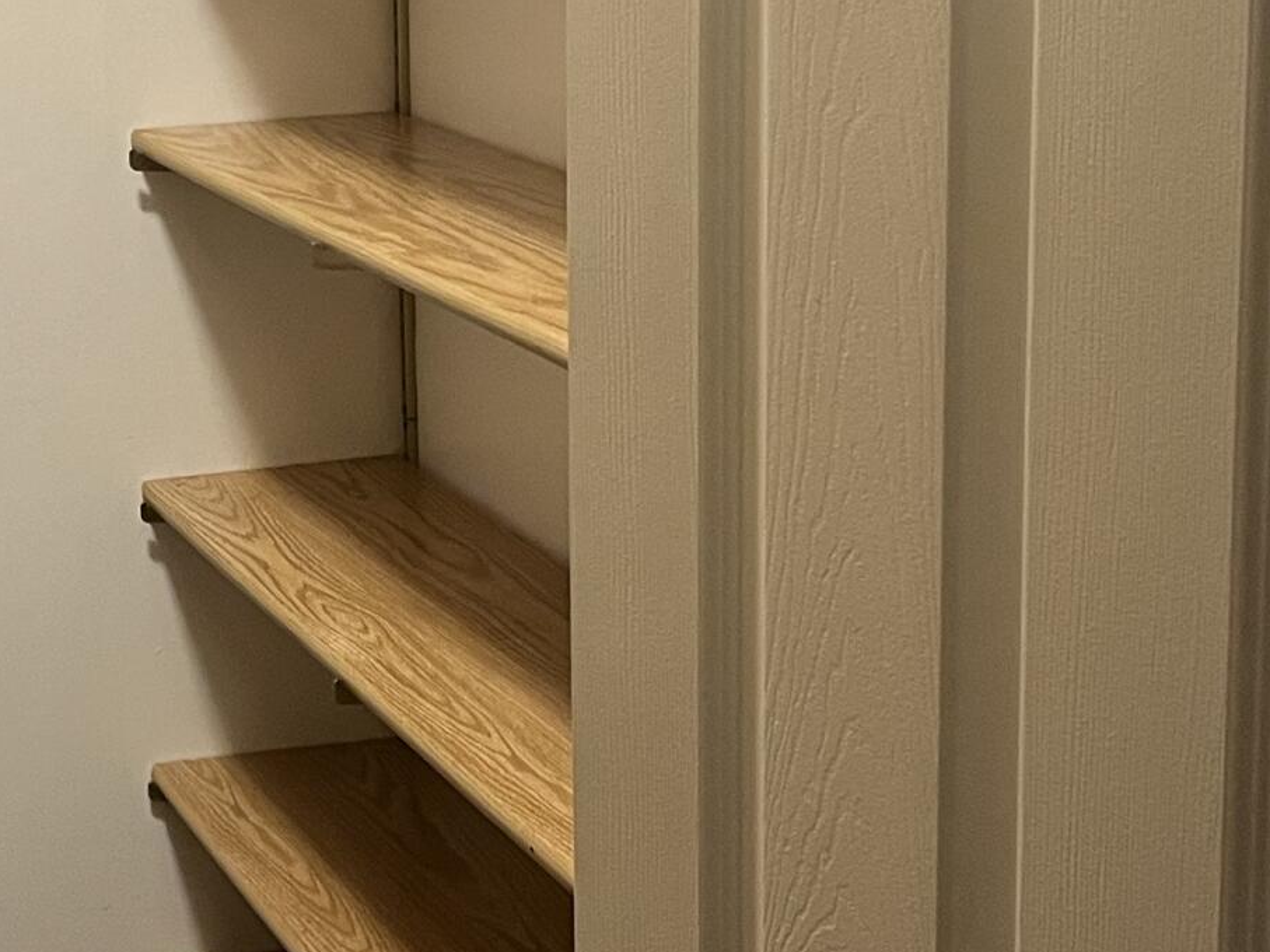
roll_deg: +1.8
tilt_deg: -11.7
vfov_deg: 17.1
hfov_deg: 22.4
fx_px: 3155
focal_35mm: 86
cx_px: 214
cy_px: 342
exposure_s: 1/60
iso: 250
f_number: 1.6
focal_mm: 5.1
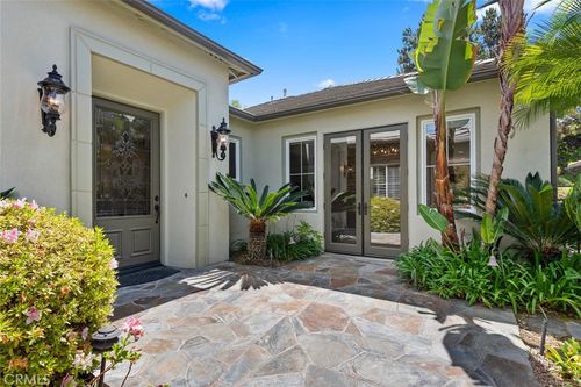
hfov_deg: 90.0
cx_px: 290
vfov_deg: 67.3
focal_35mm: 18
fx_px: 290
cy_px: 194
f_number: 8
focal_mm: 18
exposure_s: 1/500
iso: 400
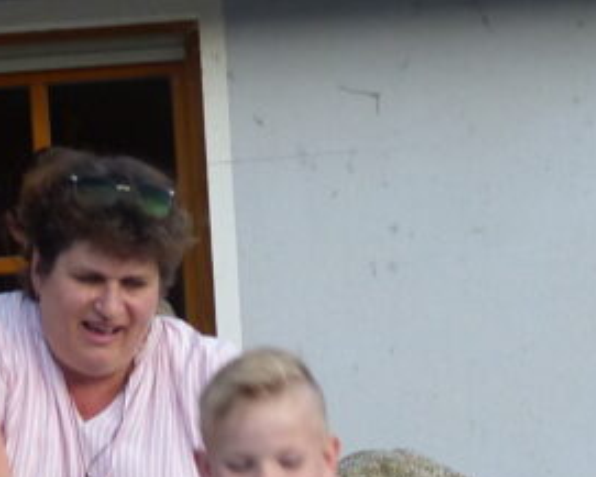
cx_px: 306
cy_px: 547
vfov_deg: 6.4
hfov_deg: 8.0
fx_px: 4270
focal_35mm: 242
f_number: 2.8
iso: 200
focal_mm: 10.1
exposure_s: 1/200
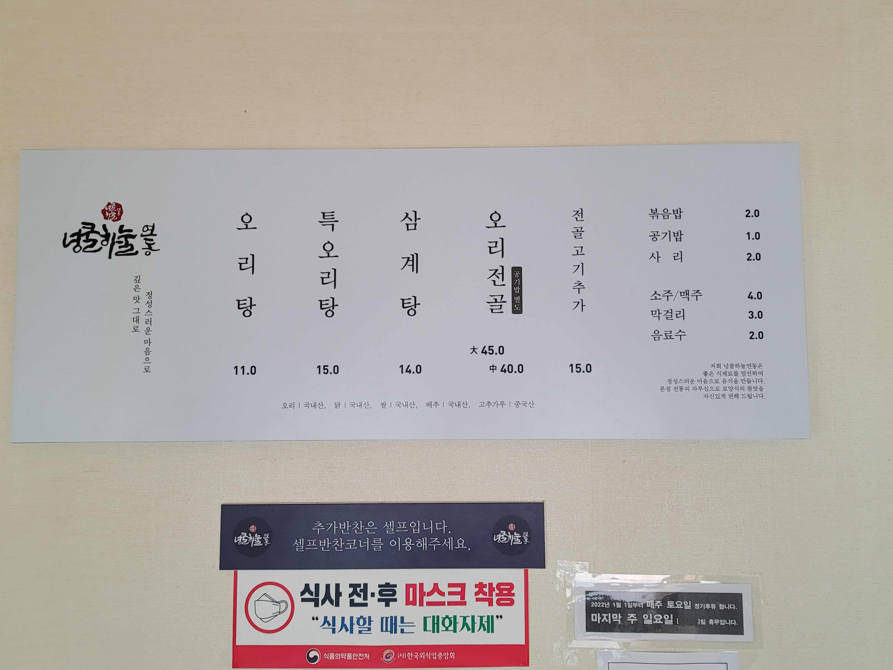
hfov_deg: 69.4
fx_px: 645
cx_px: 446
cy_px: 335
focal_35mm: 25
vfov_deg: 54.9
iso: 200
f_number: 1.8
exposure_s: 1/120
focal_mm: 7
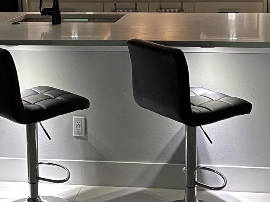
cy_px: 1
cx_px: 144
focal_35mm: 69
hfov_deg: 28.2
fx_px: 538
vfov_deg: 20.6
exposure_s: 1/15
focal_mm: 5.1
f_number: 1.6
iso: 1250
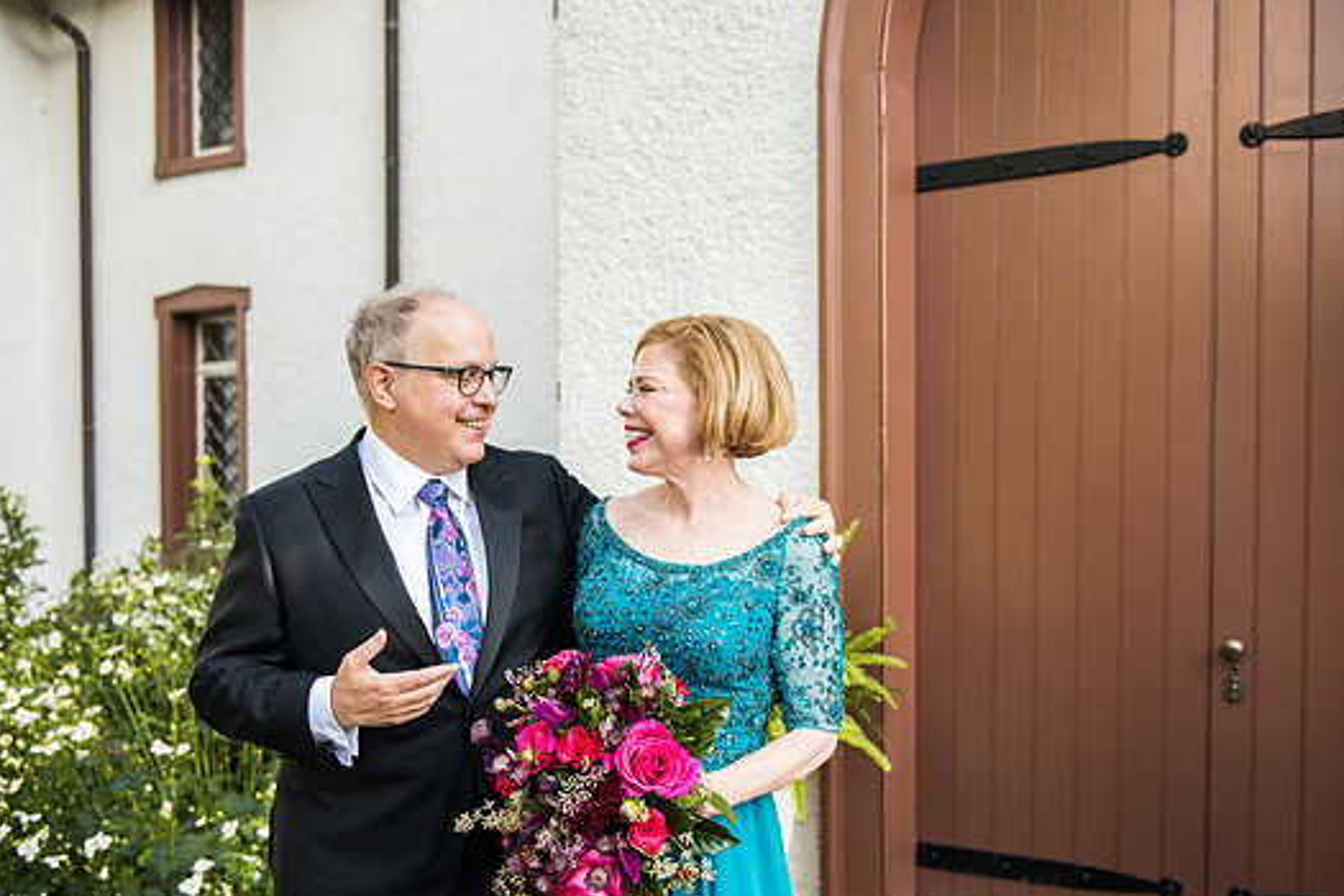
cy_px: 542
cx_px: 699
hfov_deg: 50.7
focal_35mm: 38
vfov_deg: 34.9
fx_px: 1419
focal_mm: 31
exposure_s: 1/500
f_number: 2.8
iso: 160
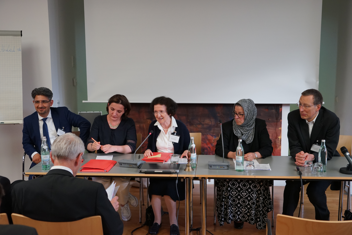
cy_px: 118
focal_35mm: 44
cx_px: 176
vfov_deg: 30.5
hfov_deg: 44.5
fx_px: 430
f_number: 4.5
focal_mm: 44
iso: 1600
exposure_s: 1/100
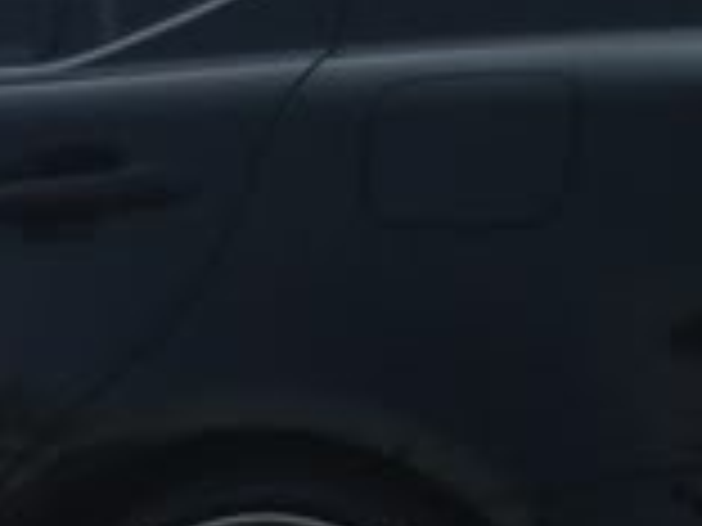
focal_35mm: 250
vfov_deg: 5.9
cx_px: -266
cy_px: 121
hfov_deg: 7.8
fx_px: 5070
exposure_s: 1/320
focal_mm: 7.9
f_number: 8
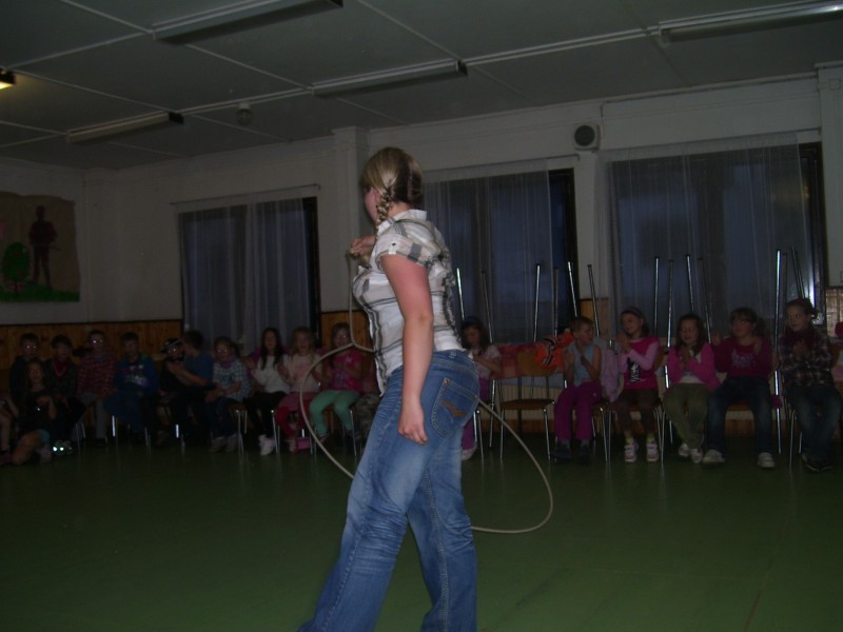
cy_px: 316
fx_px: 901
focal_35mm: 37
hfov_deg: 50.1
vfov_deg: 38.7
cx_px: 422
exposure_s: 1/60
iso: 80
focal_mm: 6
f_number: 2.7
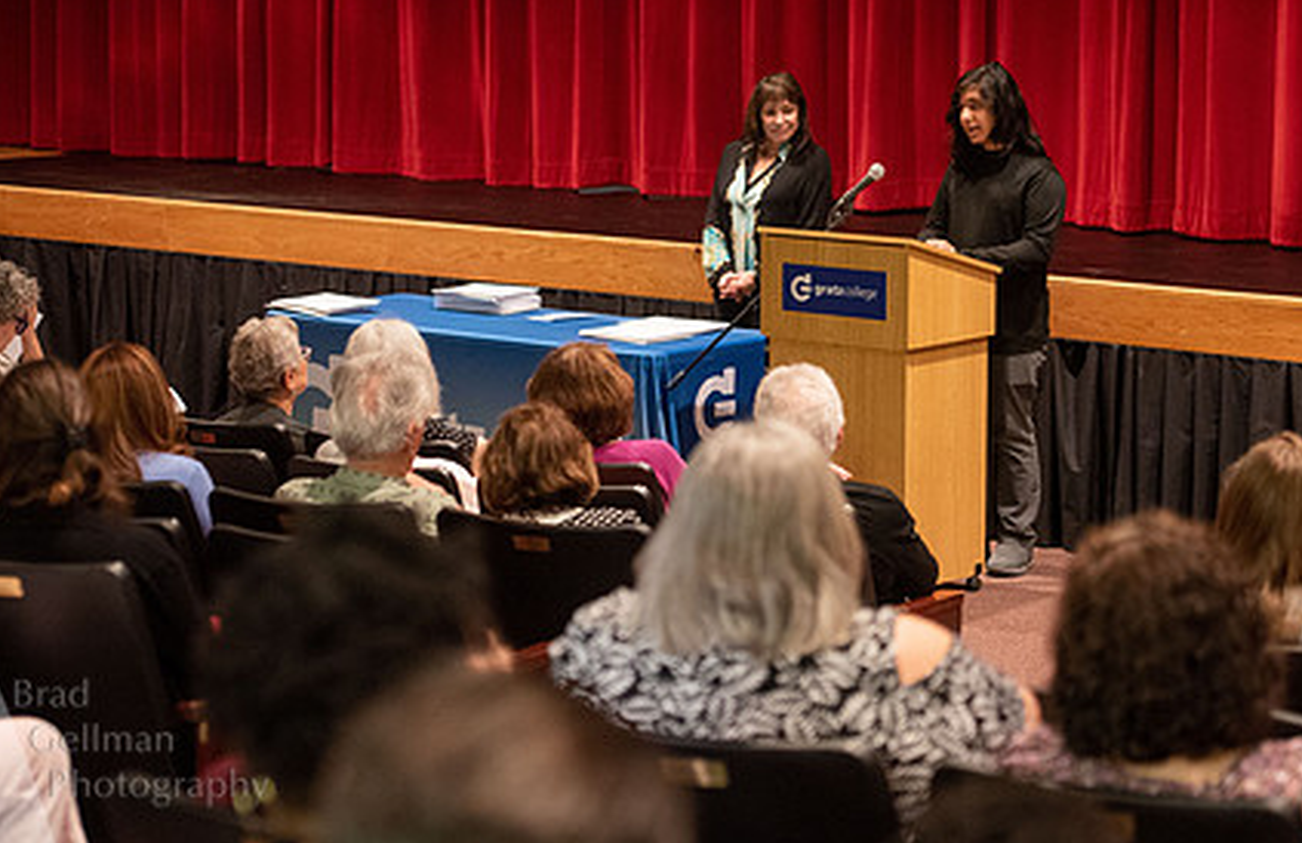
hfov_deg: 19.8
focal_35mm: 104
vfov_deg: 12.9
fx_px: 3729
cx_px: 601
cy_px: 329
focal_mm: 70
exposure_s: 1/80
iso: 2500
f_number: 2.8
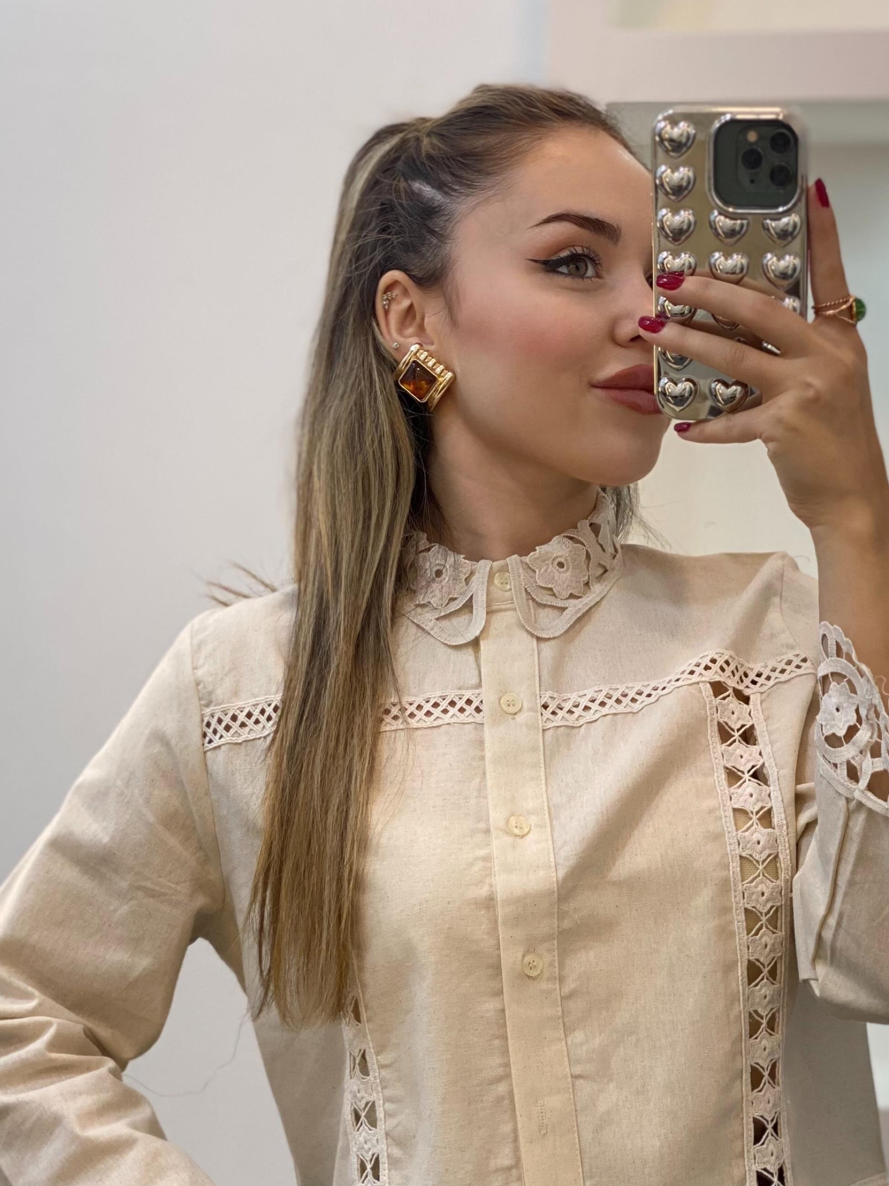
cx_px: 516
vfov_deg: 24.0
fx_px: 2774
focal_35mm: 81
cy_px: 773
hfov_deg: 18.2
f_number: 2
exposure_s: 1/100
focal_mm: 6
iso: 80
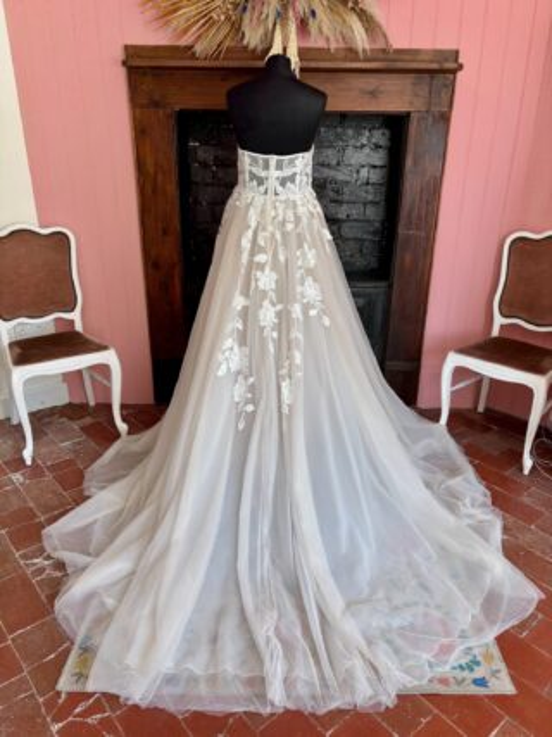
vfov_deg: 67.3
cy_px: 368
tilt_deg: -22.3
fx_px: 553
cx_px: 276
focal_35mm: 26
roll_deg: -0.1
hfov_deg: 53.0
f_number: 1.6
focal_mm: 5.96
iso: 32
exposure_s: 1/103
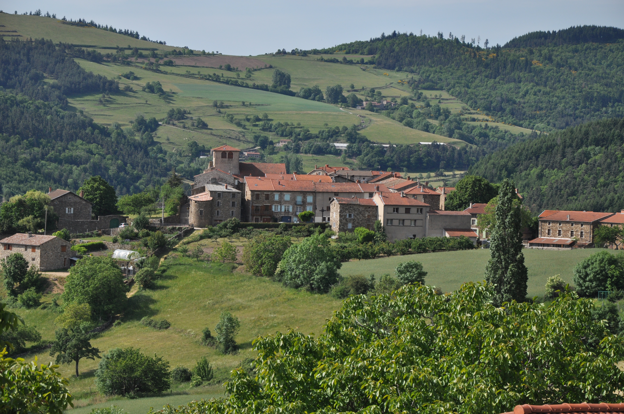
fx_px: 2207
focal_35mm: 128
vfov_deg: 10.7
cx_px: 312
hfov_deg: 16.1
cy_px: 207
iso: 320
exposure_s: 1/1000
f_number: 8
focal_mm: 85
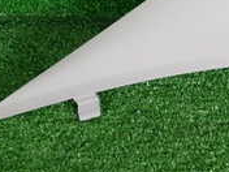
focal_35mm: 123
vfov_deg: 11.7
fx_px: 814
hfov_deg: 15.1
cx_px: 315
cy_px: -50
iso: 160
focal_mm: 6.37
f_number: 2.5
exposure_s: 1/125
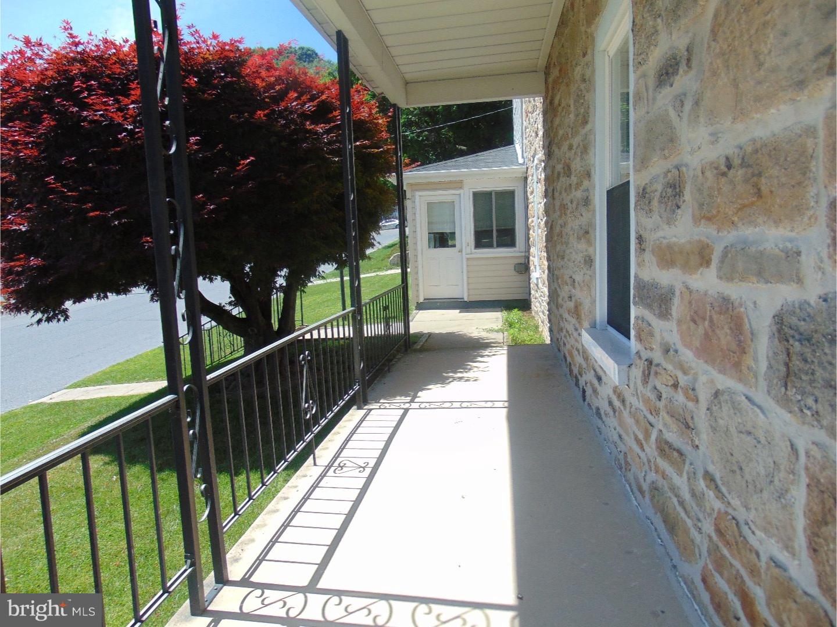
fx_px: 604
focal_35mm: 25
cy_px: 314
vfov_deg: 54.9
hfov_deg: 69.4
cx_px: 418
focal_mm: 4.5
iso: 80
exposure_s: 1/640
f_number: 3
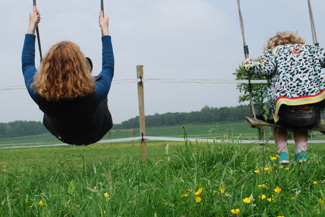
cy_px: 95
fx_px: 503
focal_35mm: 56
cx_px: 165
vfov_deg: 24.4
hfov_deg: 35.8
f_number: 8
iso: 100
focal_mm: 29
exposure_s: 1/250
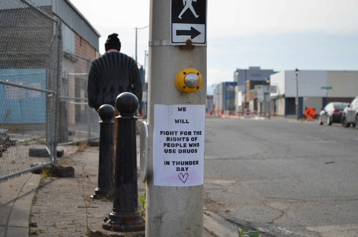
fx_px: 744
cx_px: 179
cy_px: 118
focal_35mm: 75
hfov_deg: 27.0
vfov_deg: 18.1
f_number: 5.6
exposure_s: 1/400
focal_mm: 50
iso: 100
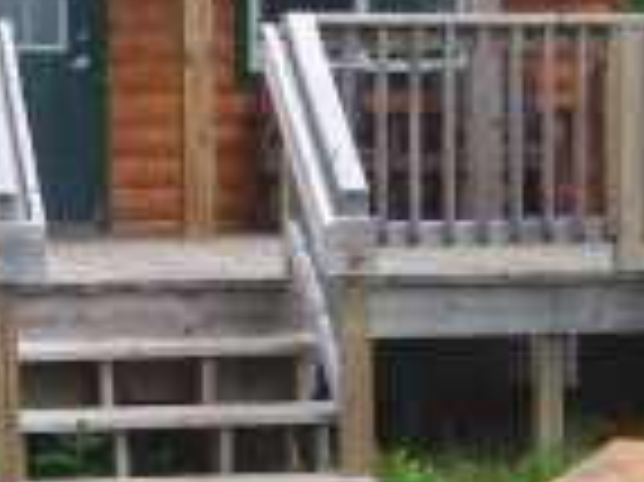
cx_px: 223
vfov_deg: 11.5
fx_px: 2398
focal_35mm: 129
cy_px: 187
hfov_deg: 15.3
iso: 80
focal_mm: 7.5
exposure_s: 1/640
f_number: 2.8
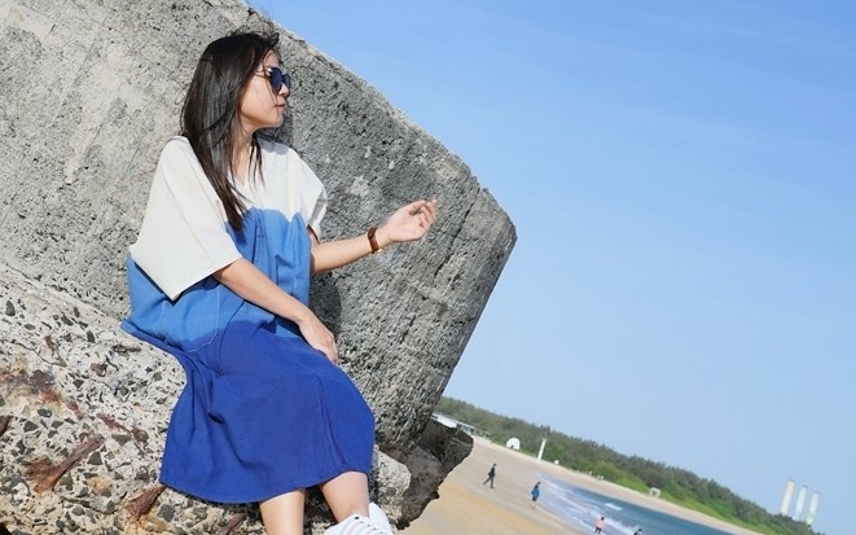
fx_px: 1260
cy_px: 284
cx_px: 335
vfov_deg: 24.0
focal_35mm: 54
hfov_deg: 37.4
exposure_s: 1/1250
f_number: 5.6
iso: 100
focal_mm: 35
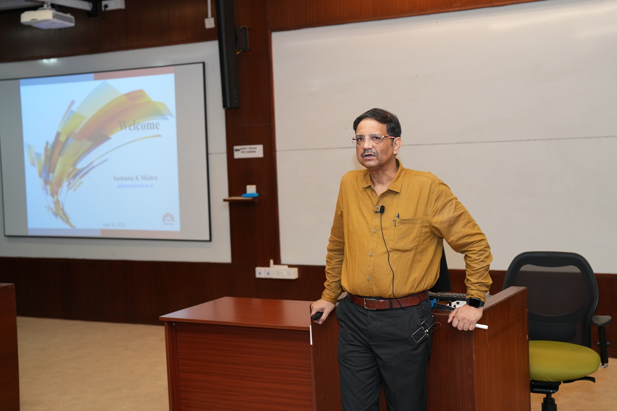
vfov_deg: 27.0
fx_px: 857
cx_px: 308
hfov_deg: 39.6
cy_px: 206
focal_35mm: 50
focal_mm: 50
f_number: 3.5
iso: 640
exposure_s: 1/125
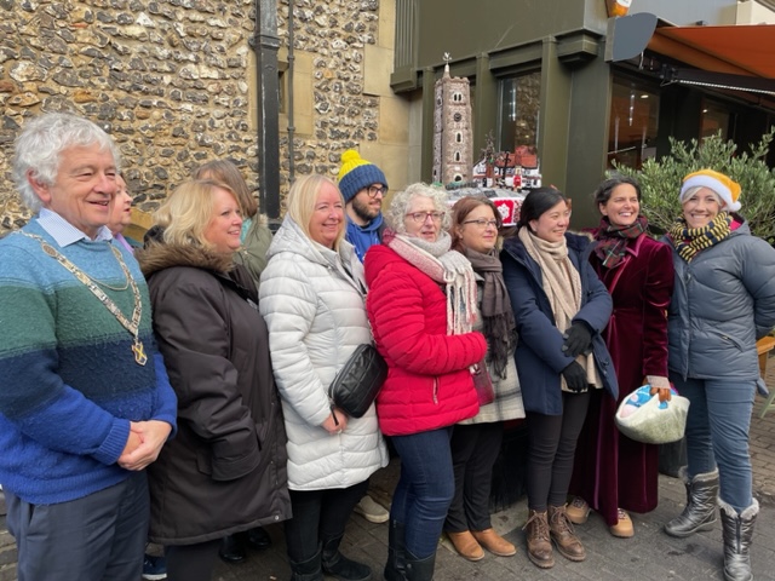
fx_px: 582
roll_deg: -1.0
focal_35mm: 26
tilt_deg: -7.3
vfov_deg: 53.1
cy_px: 290
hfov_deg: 67.3
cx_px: 388
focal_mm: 4.2
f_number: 1.6
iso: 32
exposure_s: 1/286
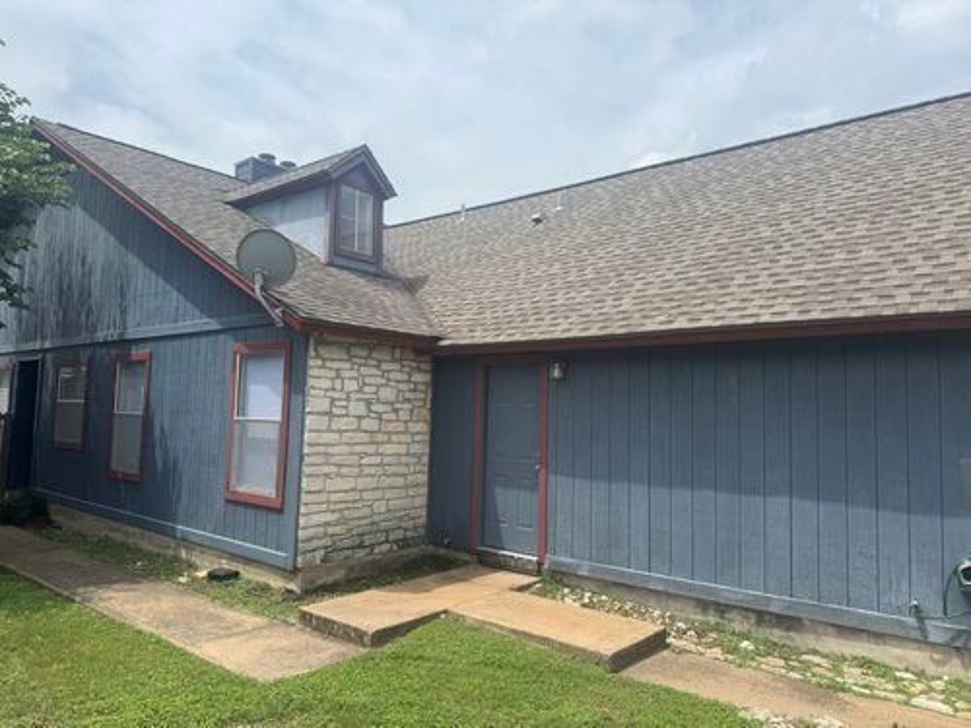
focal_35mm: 24
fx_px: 673
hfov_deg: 71.6
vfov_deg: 56.8
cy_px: 364
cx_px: 486
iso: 80
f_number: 1.78
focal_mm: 6.76
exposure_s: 1/4608
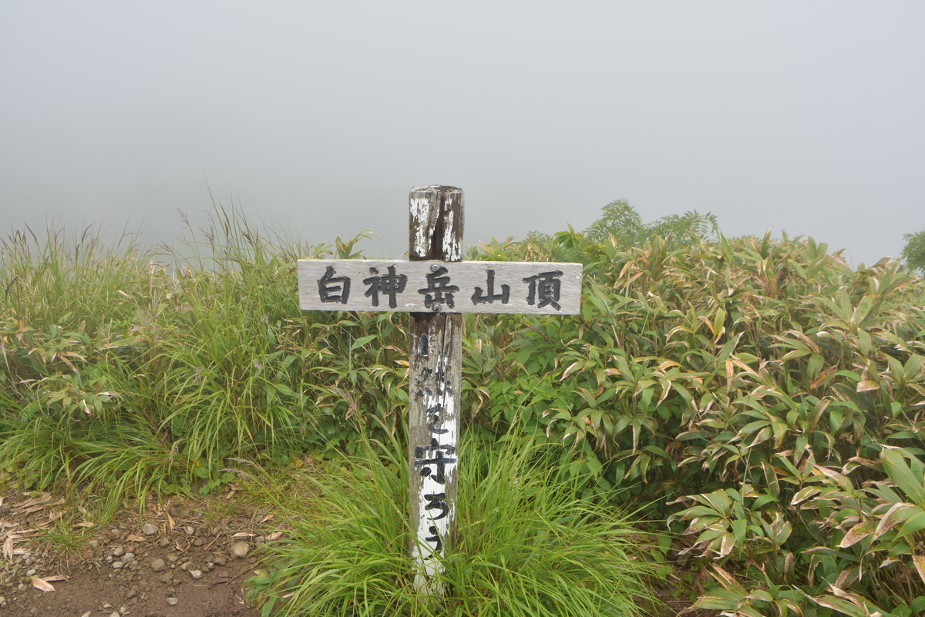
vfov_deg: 43.6
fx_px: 771
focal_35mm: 30
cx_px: 462
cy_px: 308
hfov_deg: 61.9
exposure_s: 1/500
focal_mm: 20
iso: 125
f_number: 7.1
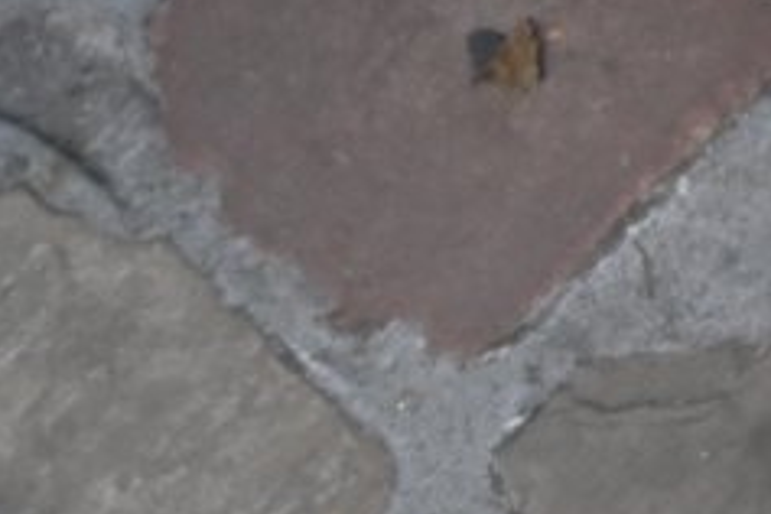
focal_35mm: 213
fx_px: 4561
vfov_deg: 6.2
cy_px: -589
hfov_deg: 8.7
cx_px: 1893
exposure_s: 1/125
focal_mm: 28
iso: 450
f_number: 3.8
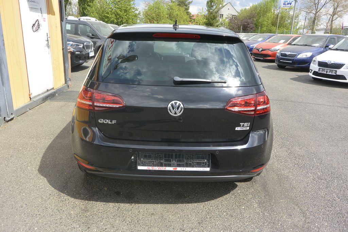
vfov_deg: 47.9
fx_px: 261
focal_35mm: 27
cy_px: 116
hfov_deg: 67.4
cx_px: 174
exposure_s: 1/640
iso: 160
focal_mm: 10
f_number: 4.5
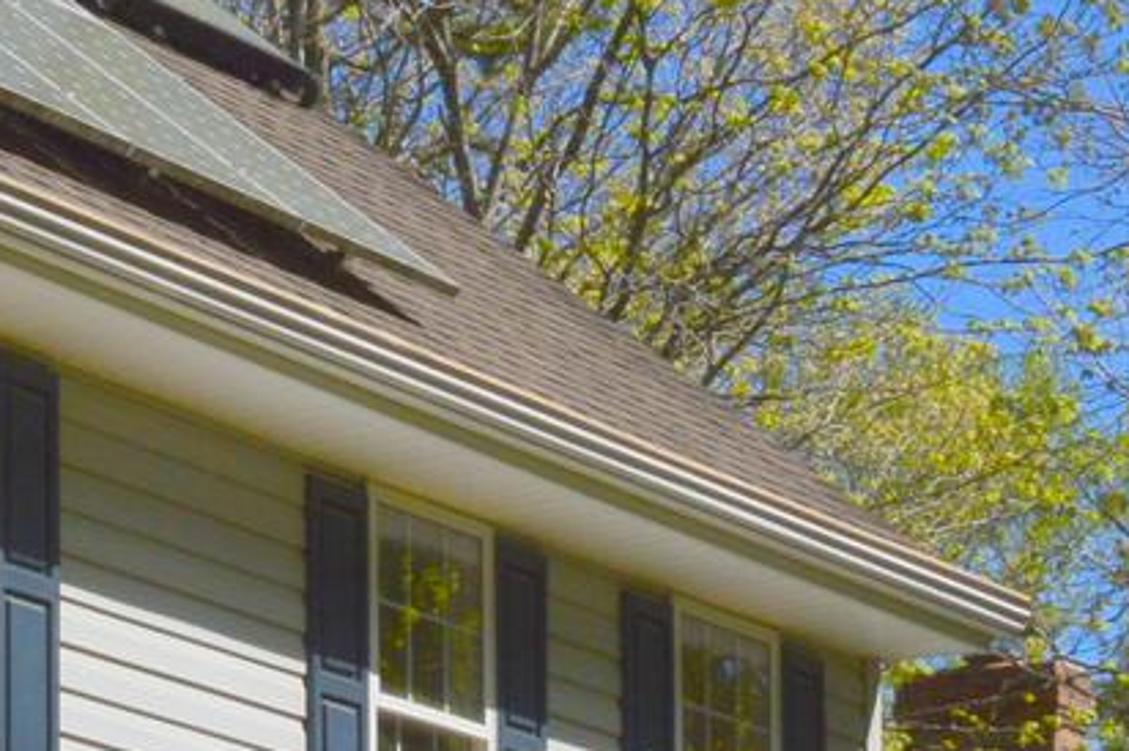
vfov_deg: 6.9
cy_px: 1331
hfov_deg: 10.1
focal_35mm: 194
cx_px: -860
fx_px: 6079
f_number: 11
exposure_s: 1/500
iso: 220
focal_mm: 26
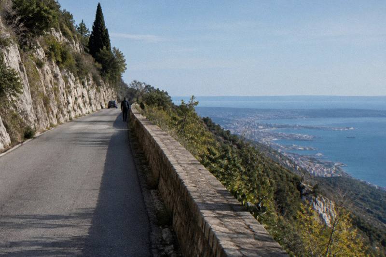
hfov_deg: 41.1
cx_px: 193
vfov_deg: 28.1
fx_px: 515
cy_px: 128
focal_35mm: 48
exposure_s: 1/400
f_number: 8
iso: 400
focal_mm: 48
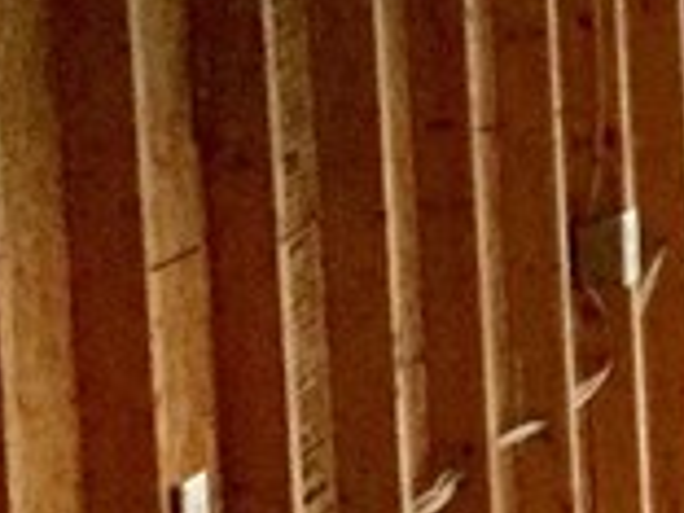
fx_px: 4031
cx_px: 1057
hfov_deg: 9.4
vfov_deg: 7.3
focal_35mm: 204
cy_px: 123
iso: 250
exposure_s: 1/30
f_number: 2.4
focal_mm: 3.3
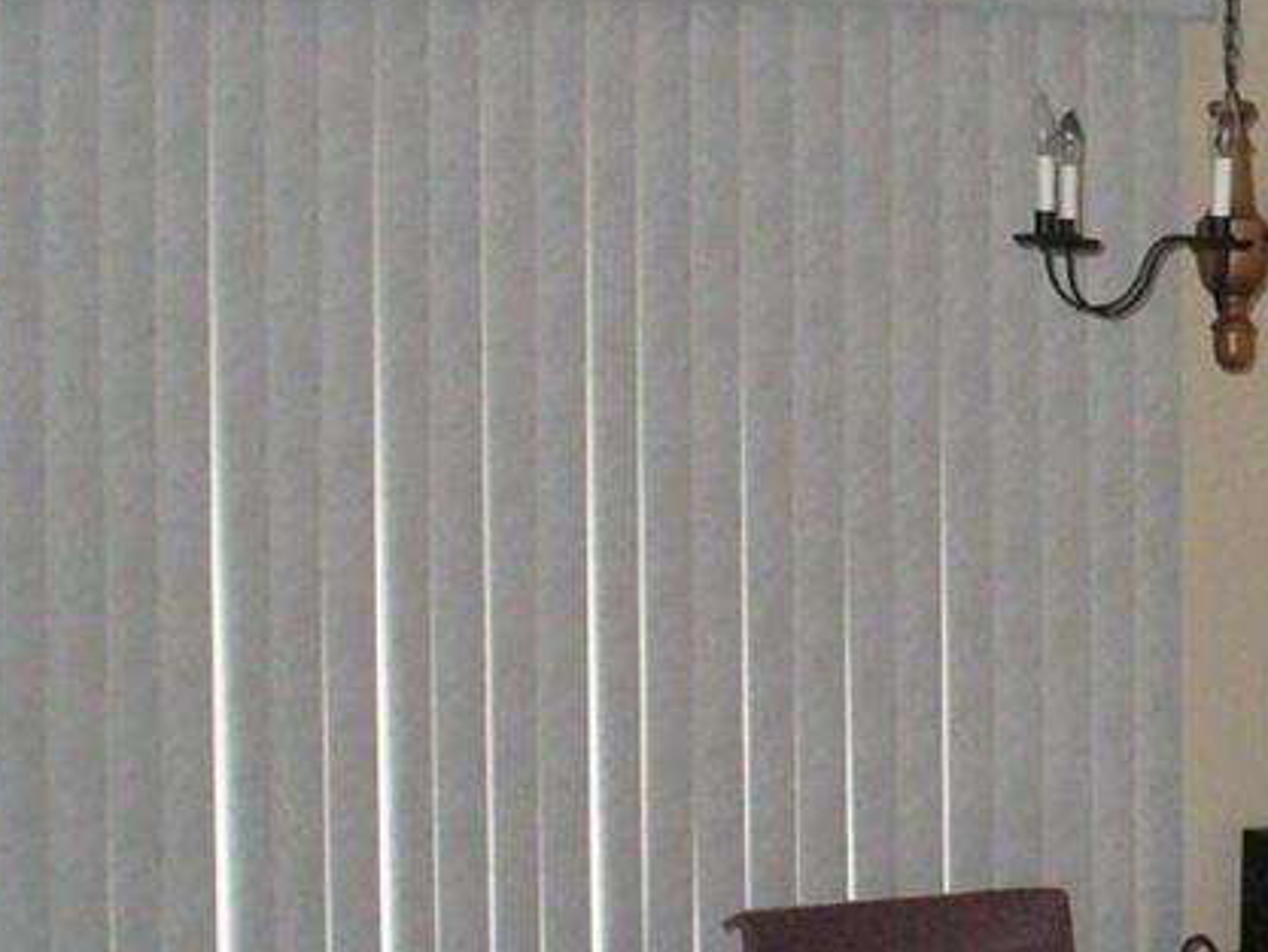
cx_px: 1411
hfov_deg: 14.5
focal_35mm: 133
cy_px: 474
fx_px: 4873
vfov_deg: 11.2
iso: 400
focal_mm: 6.1
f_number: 2.8
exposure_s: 1/30
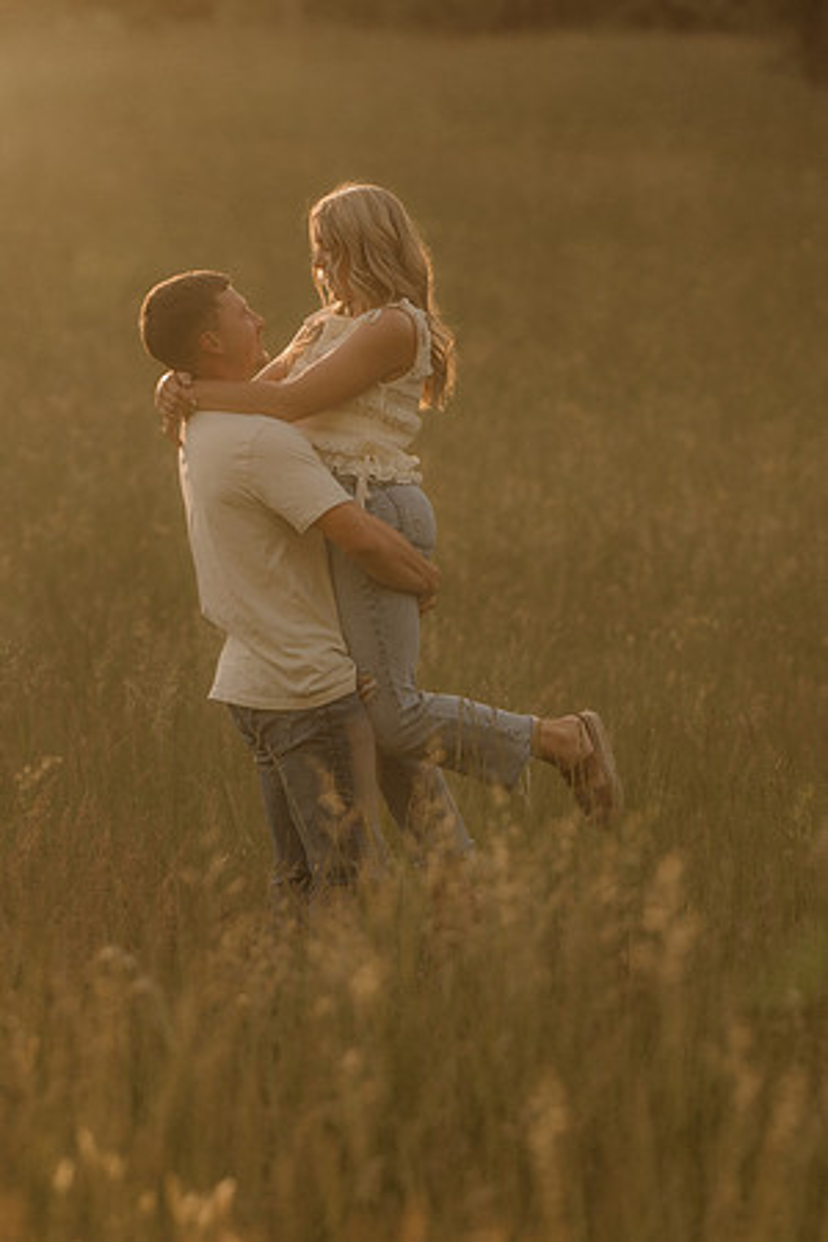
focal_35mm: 127
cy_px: 621
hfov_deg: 10.8
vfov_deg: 16.1
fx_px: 4381
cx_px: 414
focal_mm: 85
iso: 250
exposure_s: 1/1600
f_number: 2
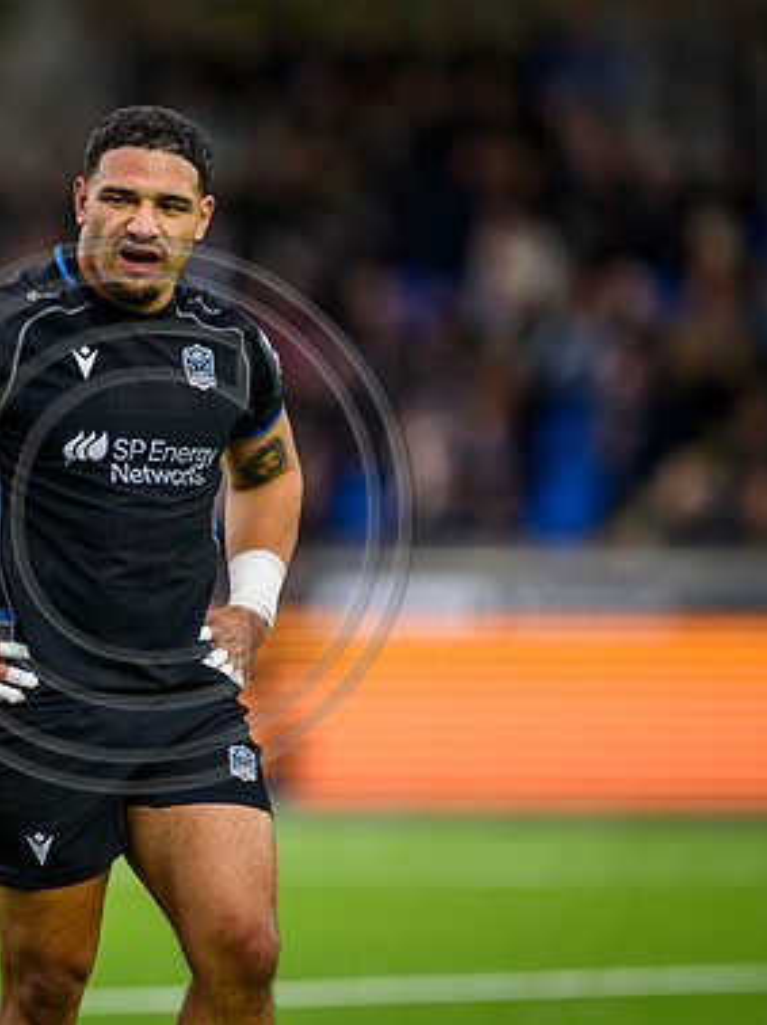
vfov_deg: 3.2
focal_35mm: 617
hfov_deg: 2.4
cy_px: 480
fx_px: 18249
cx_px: 97
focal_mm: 400
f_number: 3.2
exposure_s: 1/2500
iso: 2000
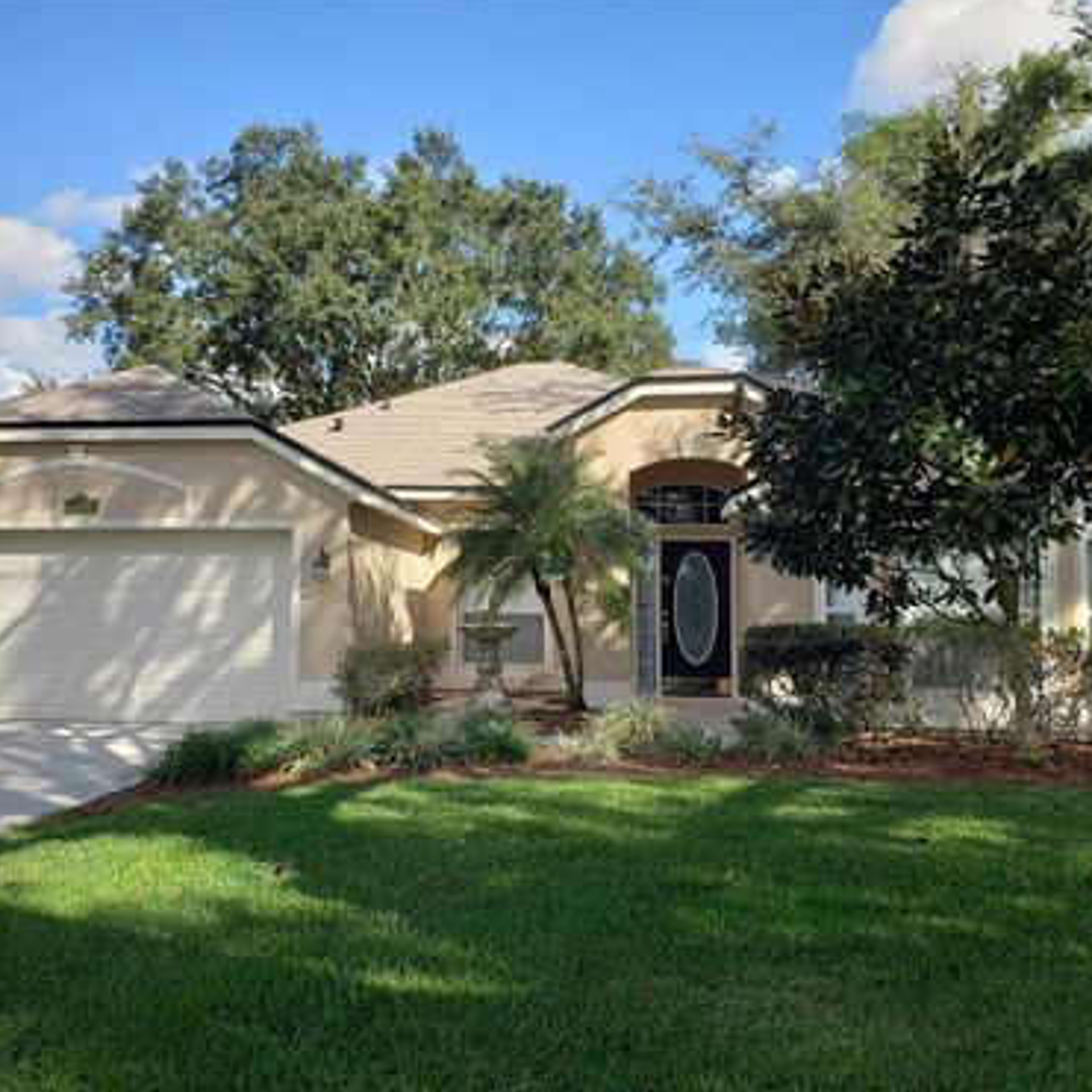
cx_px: 494
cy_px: 543
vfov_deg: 52.5
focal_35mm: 31
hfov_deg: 52.5
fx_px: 1106
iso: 50
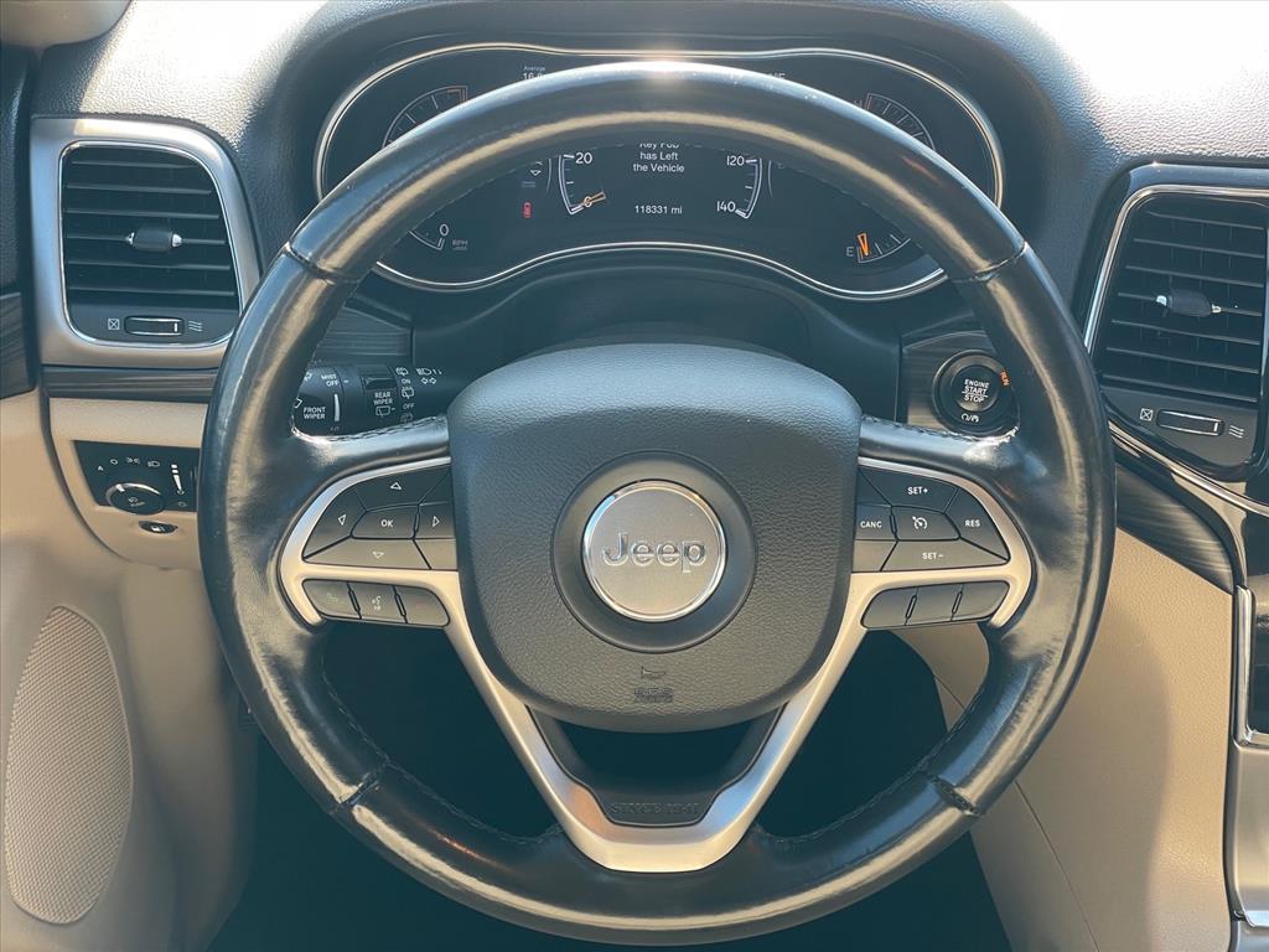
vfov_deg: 28.0
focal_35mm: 52
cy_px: 476
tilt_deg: -37.1
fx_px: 1906
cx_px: 634
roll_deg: -8.9
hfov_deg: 36.8
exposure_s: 1/99
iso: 50
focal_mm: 6
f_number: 2
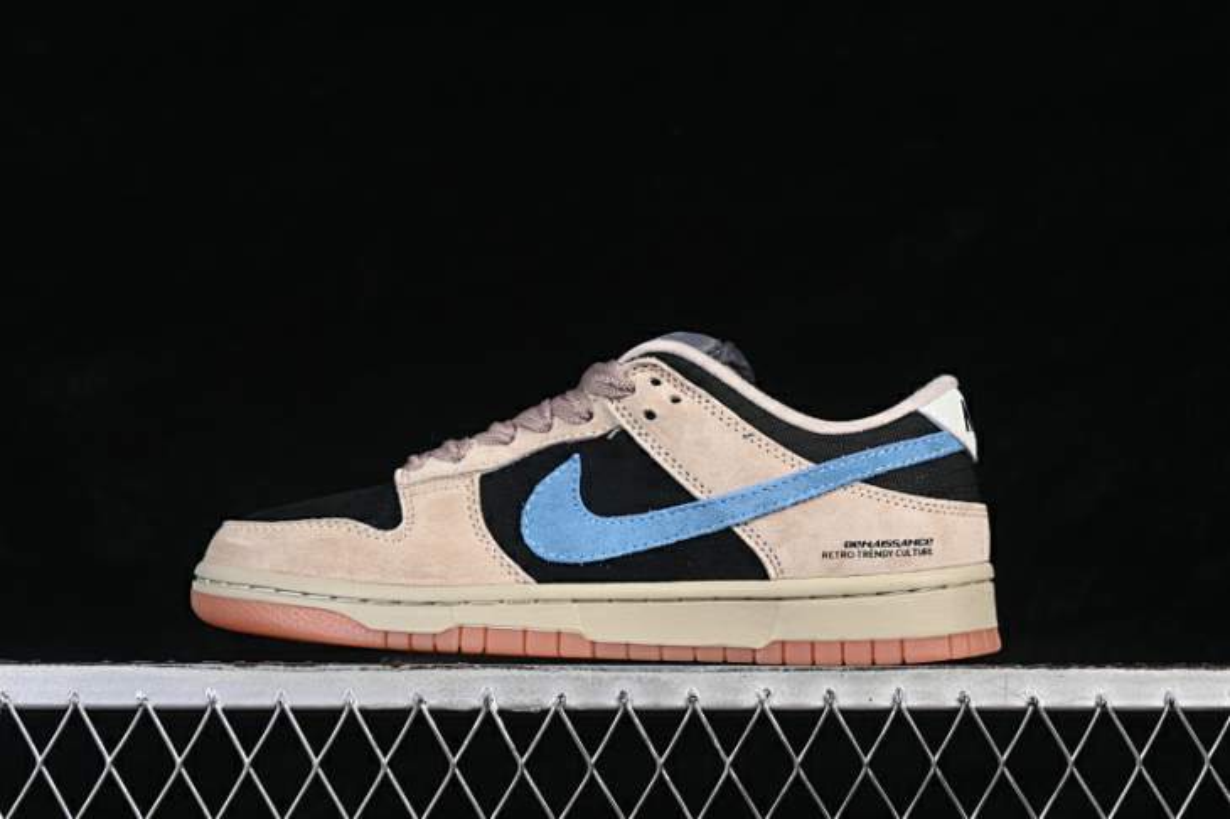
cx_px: 615
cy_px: 410
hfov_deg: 27.0
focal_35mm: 75
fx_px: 2561
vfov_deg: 18.2
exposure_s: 1/80
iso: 160
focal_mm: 50
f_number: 7.1
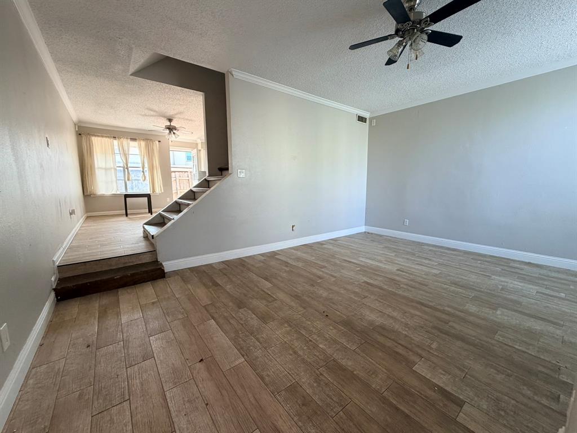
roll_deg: +1.4
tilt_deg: -7.1
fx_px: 233
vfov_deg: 85.7
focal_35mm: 14
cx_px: 288
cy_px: 216
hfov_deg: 102.1
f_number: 2.2
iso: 250
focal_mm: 2.22
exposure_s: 1/120
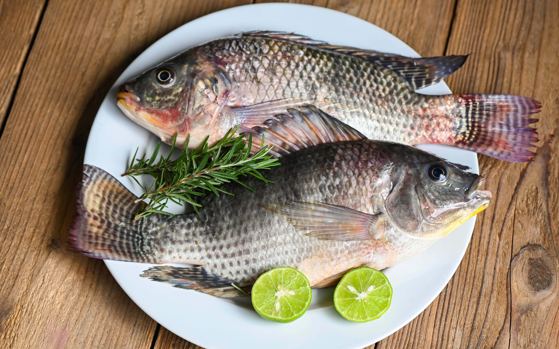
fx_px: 1645
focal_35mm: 108
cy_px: 176
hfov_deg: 19.3
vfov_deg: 12.1
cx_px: 279
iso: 640
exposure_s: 1/250
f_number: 6.3
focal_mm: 105
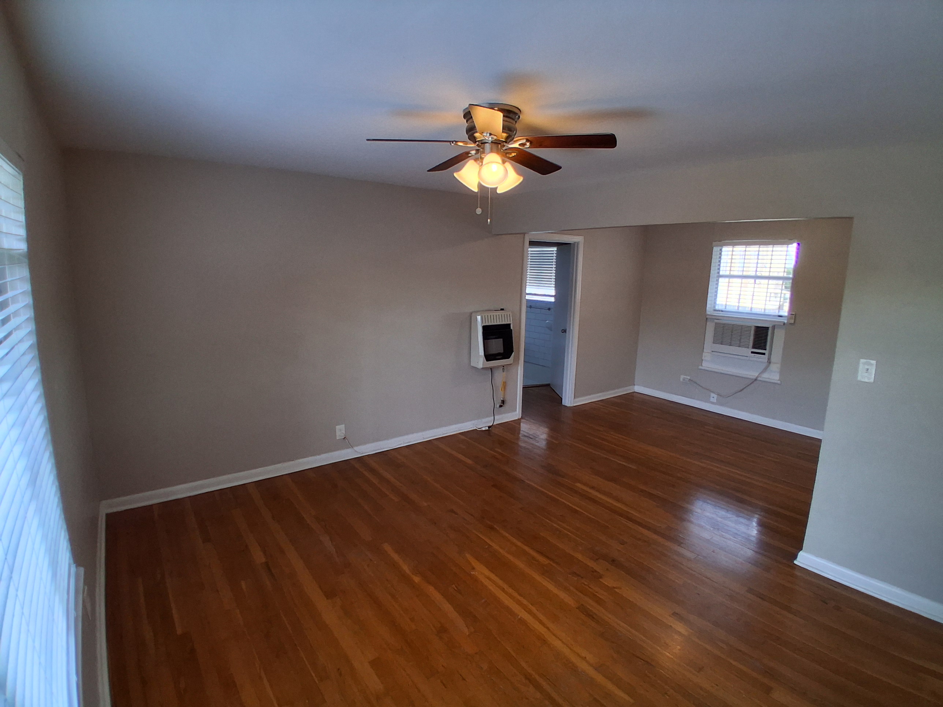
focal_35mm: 17
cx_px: 472
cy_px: 354
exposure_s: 1/120
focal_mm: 1.4
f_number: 2.2
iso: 100
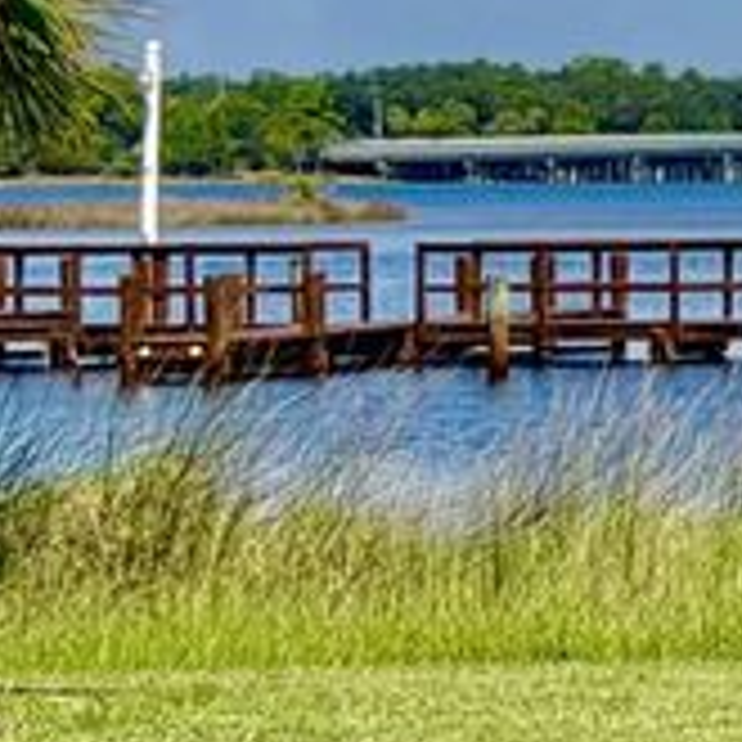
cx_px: 2150
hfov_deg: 6.2
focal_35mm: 264
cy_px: 166
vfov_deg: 6.6
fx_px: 6402
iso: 64
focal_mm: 6.76
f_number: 1.78
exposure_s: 1/6536
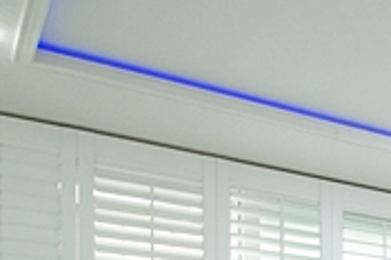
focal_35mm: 68
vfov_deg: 17.6
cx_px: 698
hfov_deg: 20.8
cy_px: 409
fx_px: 738
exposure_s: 1/250
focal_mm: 10
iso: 800
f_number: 3.5
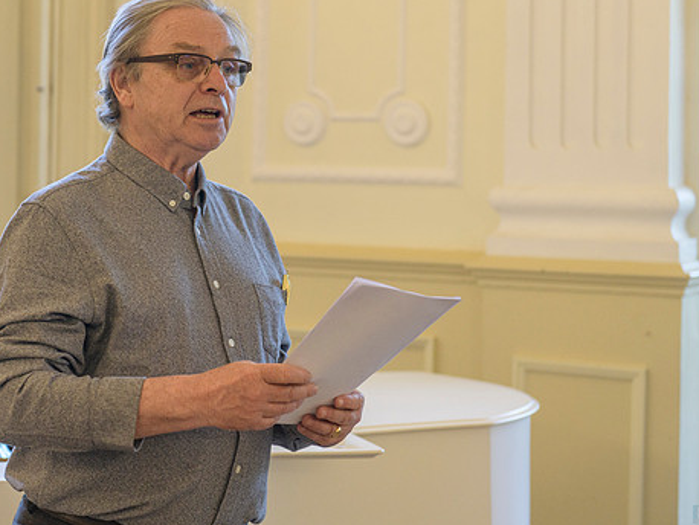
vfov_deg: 14.9
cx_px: 209
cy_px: 192
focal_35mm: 99
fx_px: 2000
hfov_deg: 19.7
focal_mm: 70
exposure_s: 1/160
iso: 1100
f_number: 4
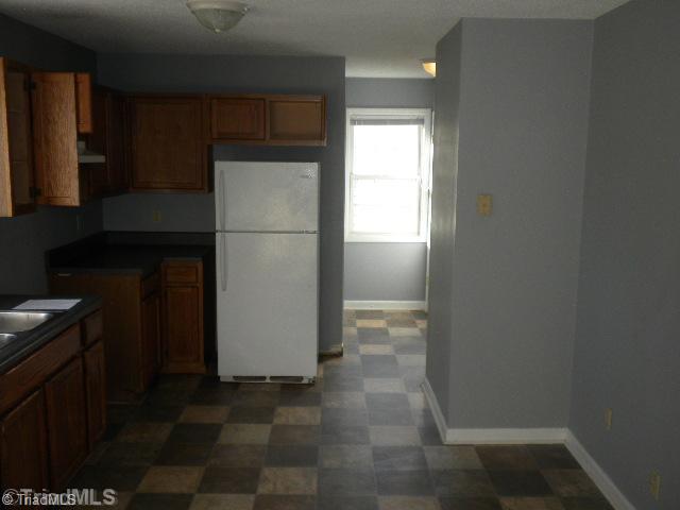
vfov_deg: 38.7
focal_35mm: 37
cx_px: 340
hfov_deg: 50.1
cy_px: 255
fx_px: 727
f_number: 3.5
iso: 91
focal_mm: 6.6
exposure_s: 1/67.1
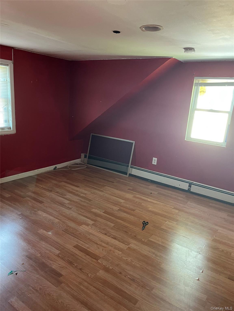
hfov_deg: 53.1
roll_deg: -2.8
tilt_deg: -14.4
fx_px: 234
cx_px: 117
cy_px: 156
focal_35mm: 26
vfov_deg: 67.3
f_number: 1.6
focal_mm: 5.1
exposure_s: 1/60
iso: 320
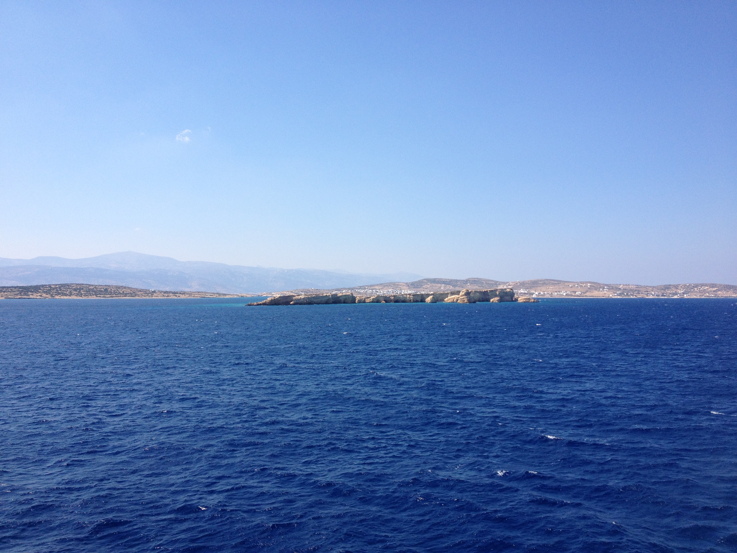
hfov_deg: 52.6
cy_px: 276
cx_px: 368
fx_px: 745
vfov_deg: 40.7
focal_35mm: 35
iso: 50
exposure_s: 1/1727
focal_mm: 4.28
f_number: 2.4
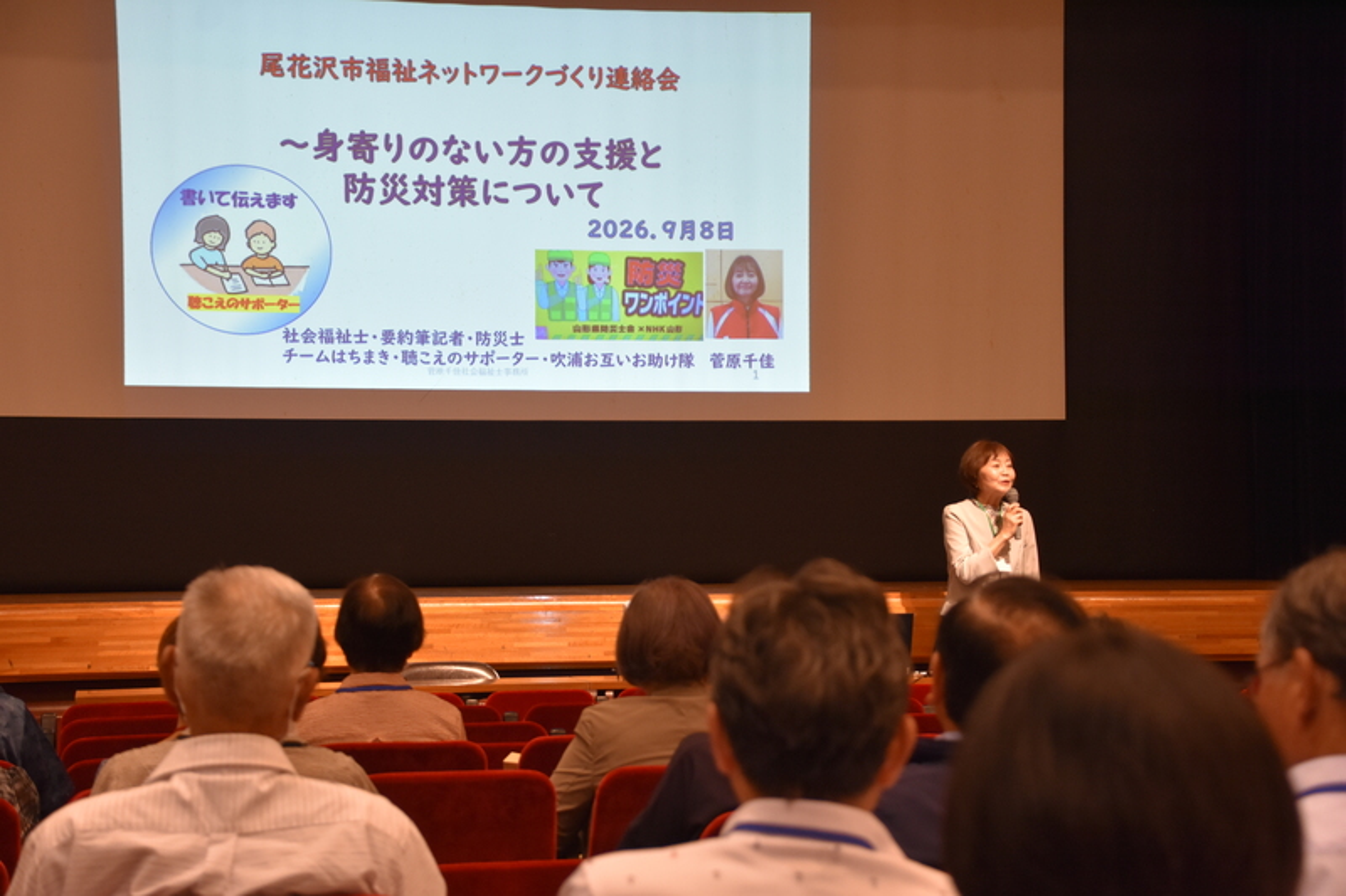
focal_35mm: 72
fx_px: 2691
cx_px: 673
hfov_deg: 28.1
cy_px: 448
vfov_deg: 18.9
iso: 1100
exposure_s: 1/60
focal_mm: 48
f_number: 4.5
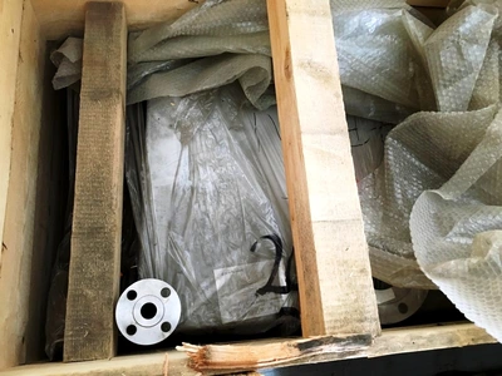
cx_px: 251
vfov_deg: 48.2
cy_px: 188
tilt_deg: -69.8
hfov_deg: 61.7
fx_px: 421
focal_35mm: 29
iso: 200
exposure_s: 1/30
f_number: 2.2
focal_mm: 4.15
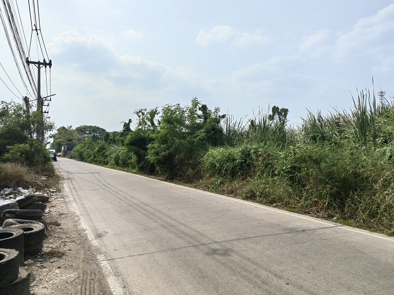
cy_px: 148
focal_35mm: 27
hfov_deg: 65.3
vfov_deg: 51.4
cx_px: 197
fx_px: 307
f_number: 1.8
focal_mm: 5.54
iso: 50
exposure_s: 1/6061
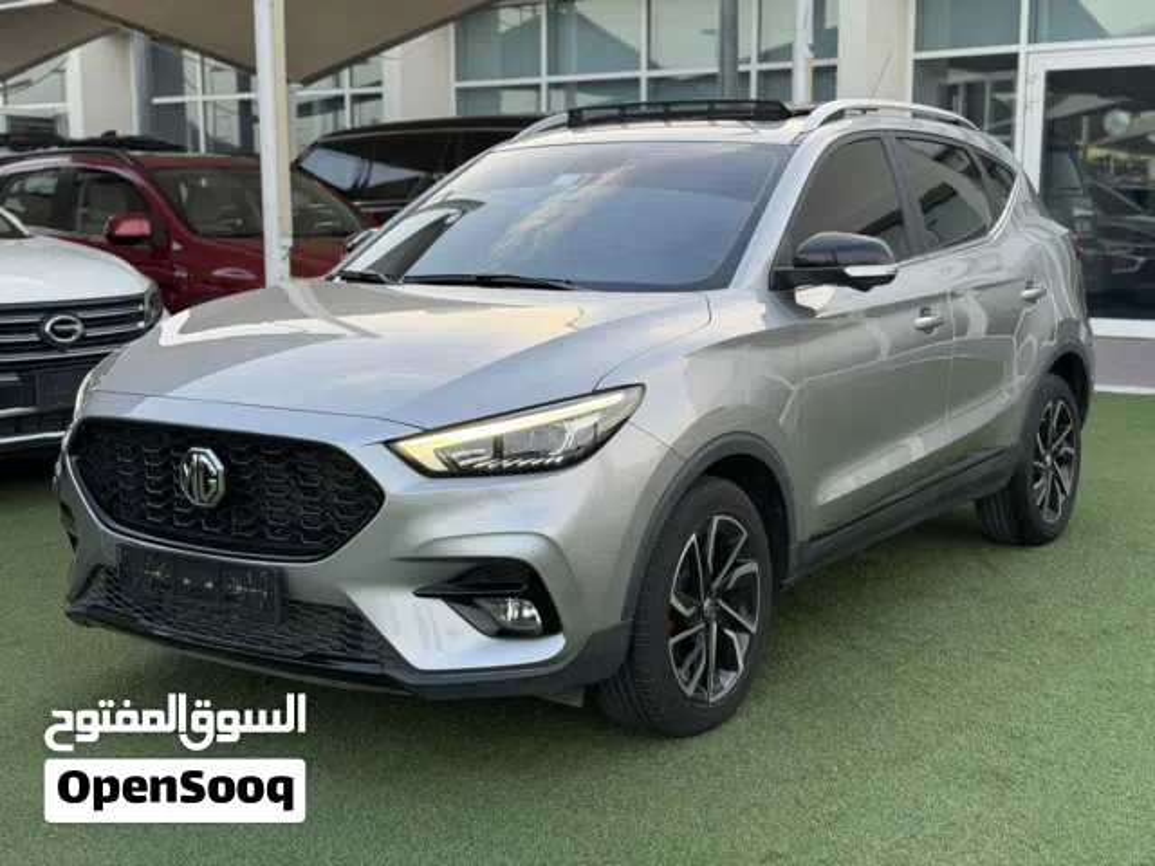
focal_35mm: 48
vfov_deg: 30.3
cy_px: 433
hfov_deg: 39.7
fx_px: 1602
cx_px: 578
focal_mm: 6.76
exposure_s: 1/227
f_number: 1.78
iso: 64
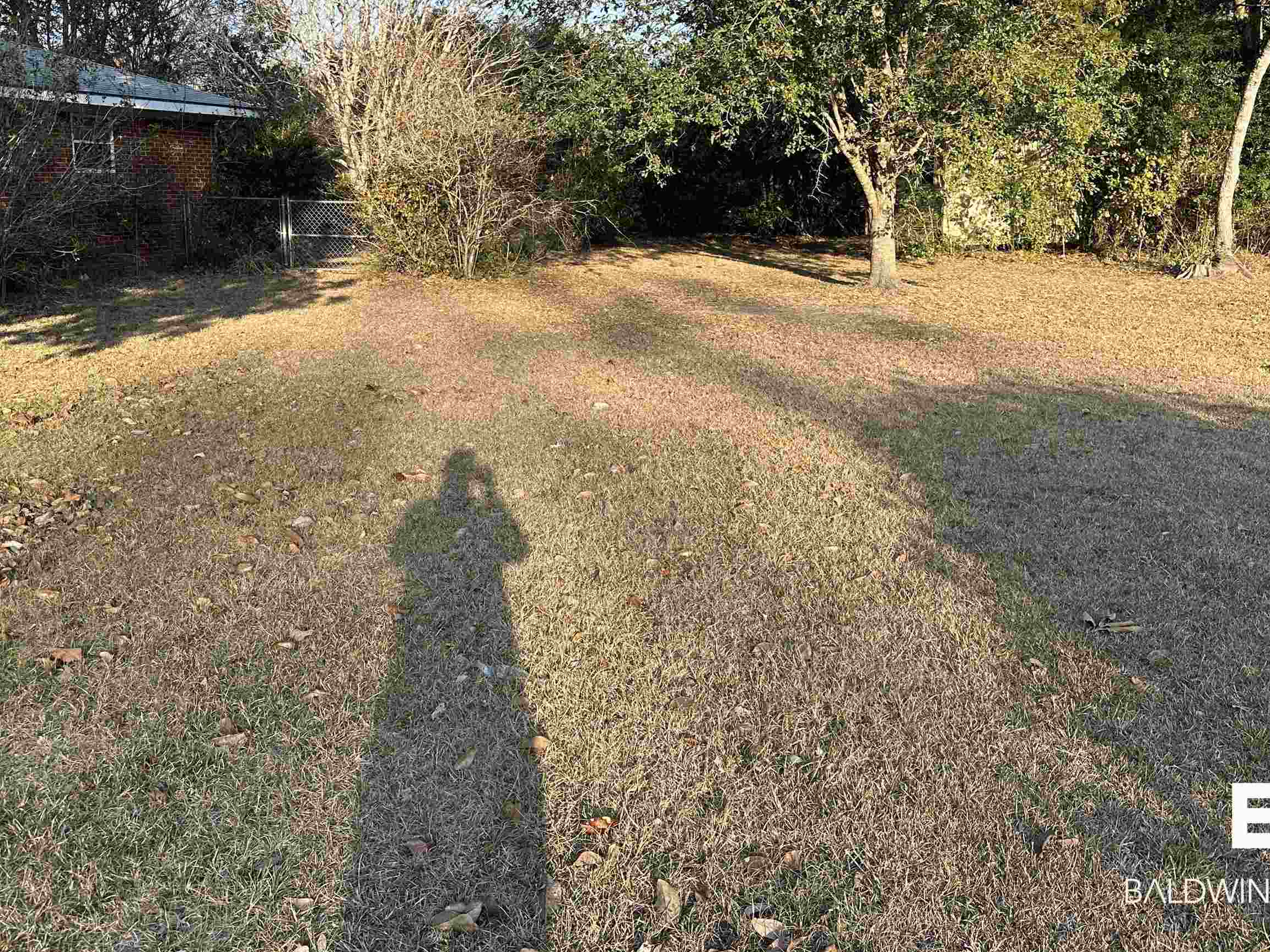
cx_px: 661
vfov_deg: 43.7
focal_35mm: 32
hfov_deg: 56.8
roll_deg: +1.4
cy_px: 332
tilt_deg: -7.6
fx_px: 1174
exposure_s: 1/1019
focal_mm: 6.86
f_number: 1.78
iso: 80
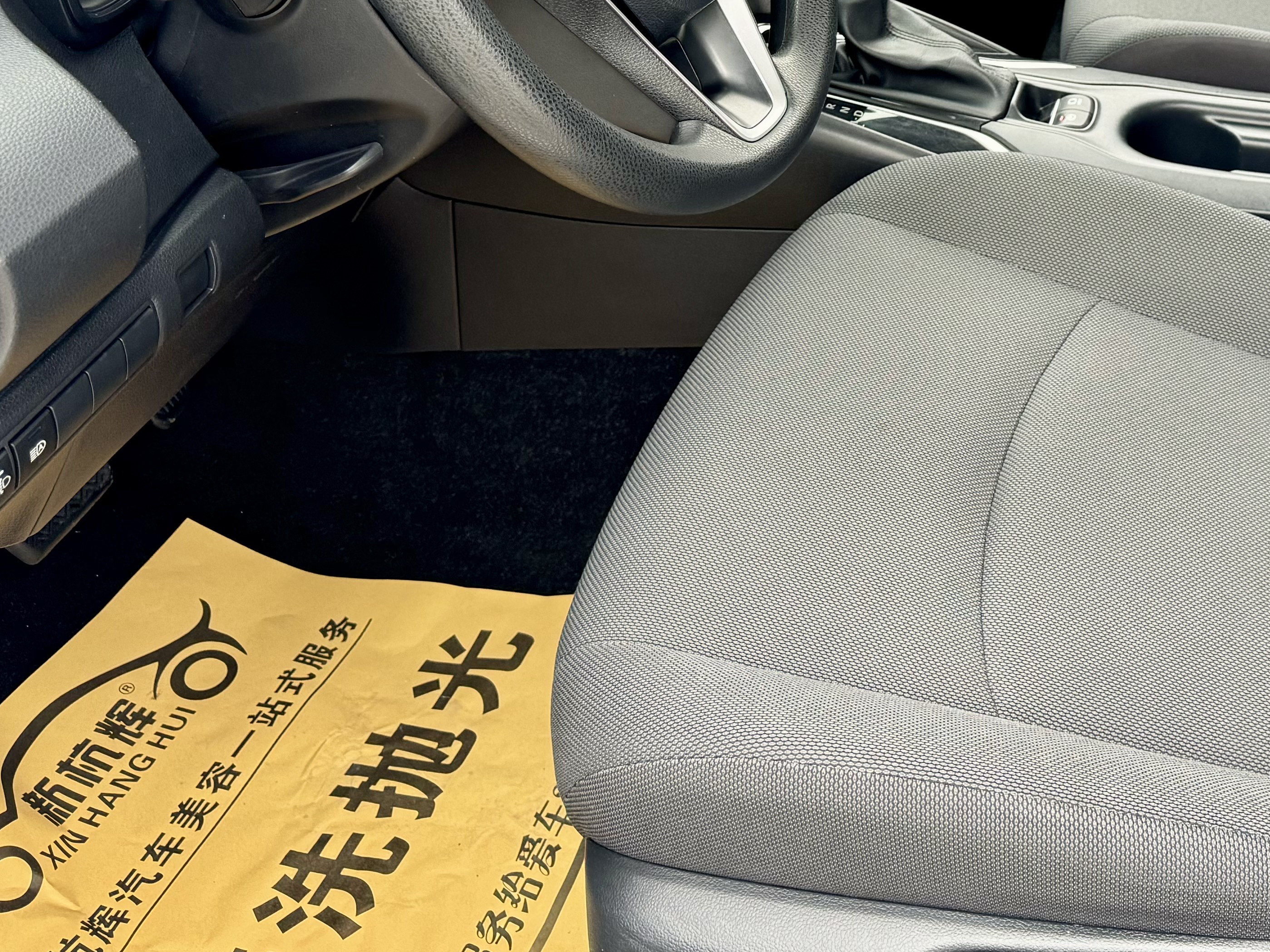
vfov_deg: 28.0
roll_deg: +4.4
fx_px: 1798
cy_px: 10
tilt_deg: -24.8
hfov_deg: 37.7
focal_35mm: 49
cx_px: 991
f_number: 1.78
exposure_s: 1/72
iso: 200
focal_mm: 6.76
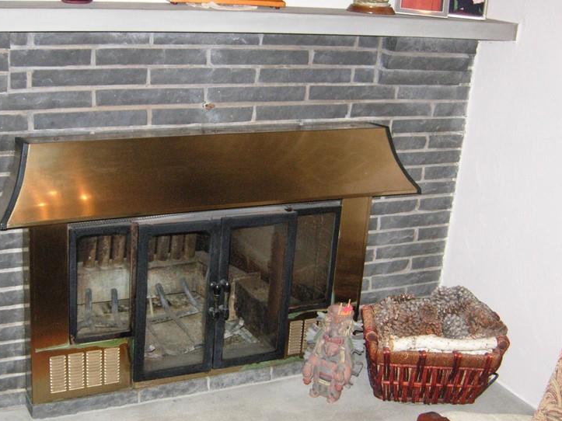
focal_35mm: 51
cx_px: 226
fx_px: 828
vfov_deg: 28.5
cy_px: 261
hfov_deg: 37.4
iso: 200
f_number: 2.7
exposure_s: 1/181
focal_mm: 7.5
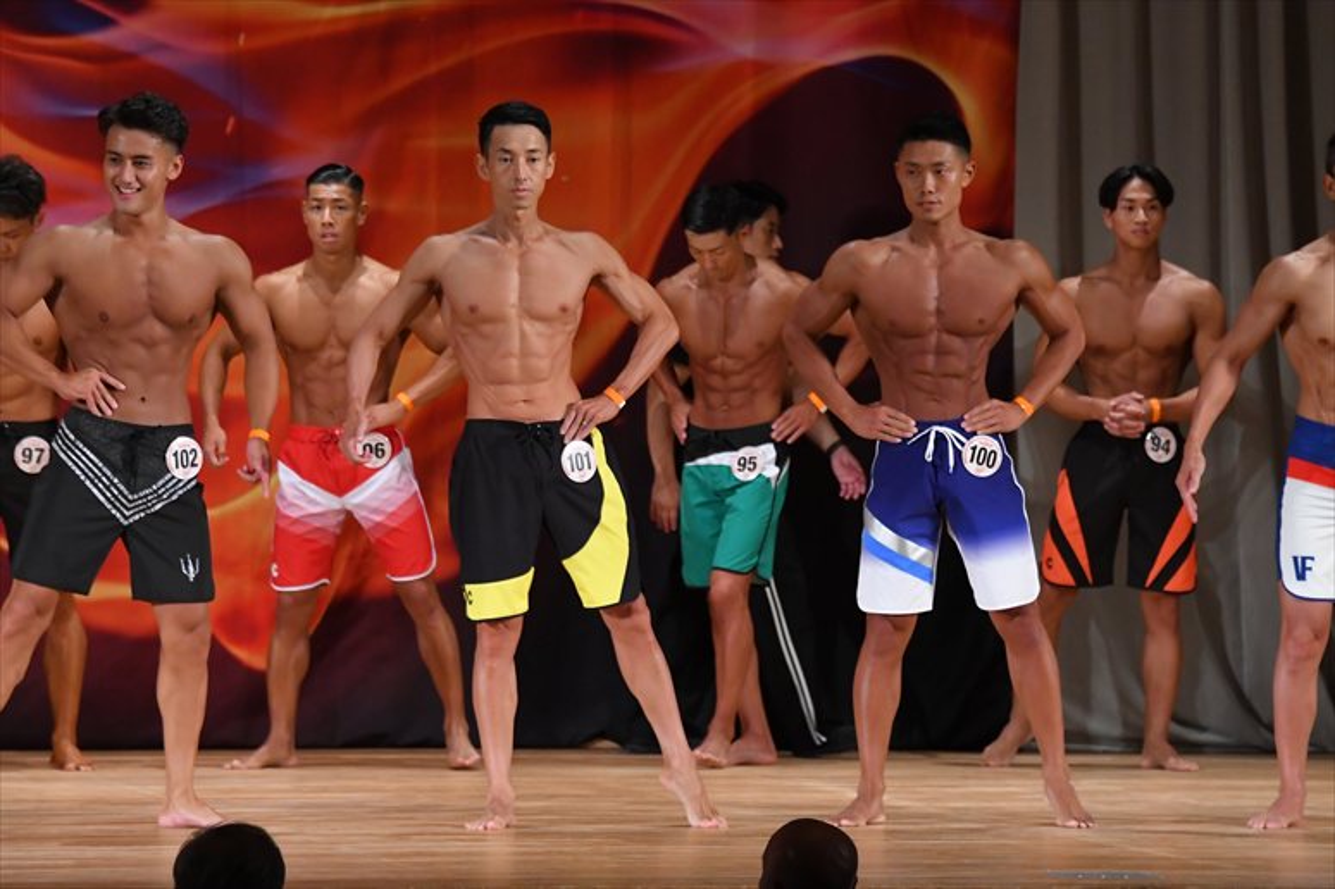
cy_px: 444
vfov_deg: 6.1
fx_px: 8340
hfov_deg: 9.2
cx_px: 668
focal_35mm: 225
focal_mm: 150
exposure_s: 1/400
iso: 3200
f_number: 5.6
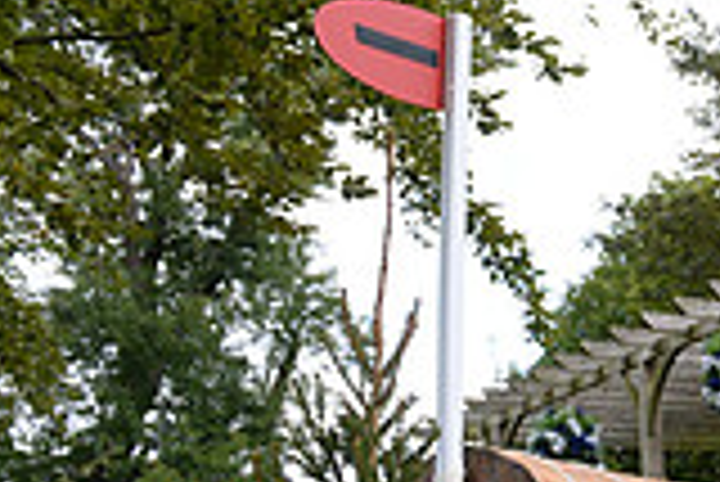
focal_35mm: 87
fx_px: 1742
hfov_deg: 18.5
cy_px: 482
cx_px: 1282
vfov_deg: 15.5
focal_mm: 24
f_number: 4.5
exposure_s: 1/3200
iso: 1600
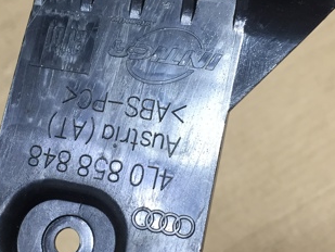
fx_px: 581
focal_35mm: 60
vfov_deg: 24.4
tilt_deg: -46.3
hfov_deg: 32.1
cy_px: 144
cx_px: 140
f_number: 2.2
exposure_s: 1/33
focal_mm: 4.15
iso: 64
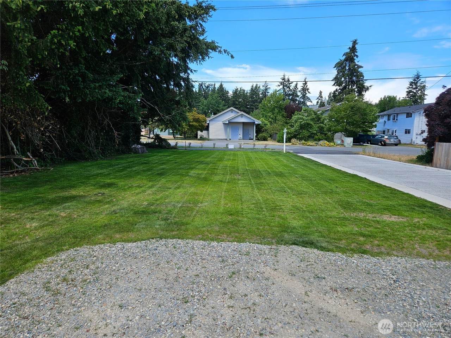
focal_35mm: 23
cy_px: 169
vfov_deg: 58.9
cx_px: 226
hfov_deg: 73.9
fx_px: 300
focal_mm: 5.4
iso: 25
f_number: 1.8
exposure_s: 1/937
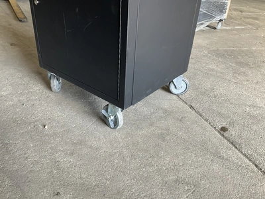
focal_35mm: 29
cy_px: 100
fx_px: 222
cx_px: 132
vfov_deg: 48.2
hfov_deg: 61.7
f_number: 1.8
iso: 64
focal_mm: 3
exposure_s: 1/60
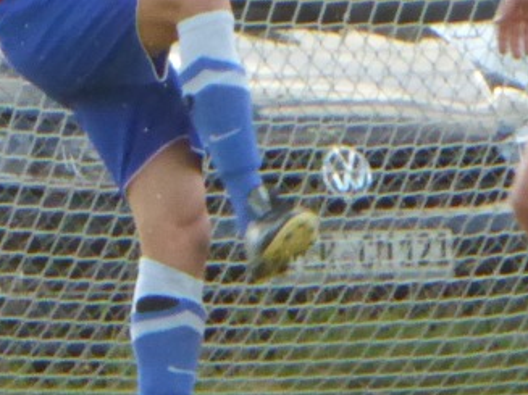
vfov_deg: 0.5
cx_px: -63
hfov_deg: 0.7
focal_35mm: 2713
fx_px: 41366
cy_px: -324
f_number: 6
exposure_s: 1/400
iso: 800
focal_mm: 89.6
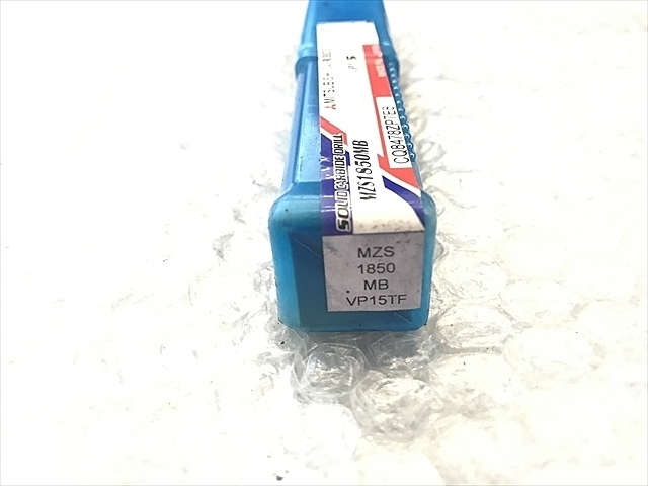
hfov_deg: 63.4
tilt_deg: -36.9
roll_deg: +3.3
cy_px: 243
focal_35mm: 28
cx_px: 324
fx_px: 524
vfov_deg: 49.7
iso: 40
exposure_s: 1/30
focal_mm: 3.99
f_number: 1.8
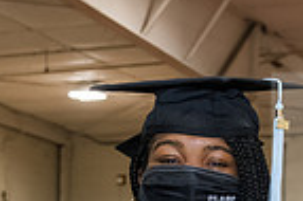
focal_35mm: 154
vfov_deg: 8.6
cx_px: 208
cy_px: 329
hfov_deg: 13.3
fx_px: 1295
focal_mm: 38
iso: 2500
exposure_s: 1/160
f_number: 5.6
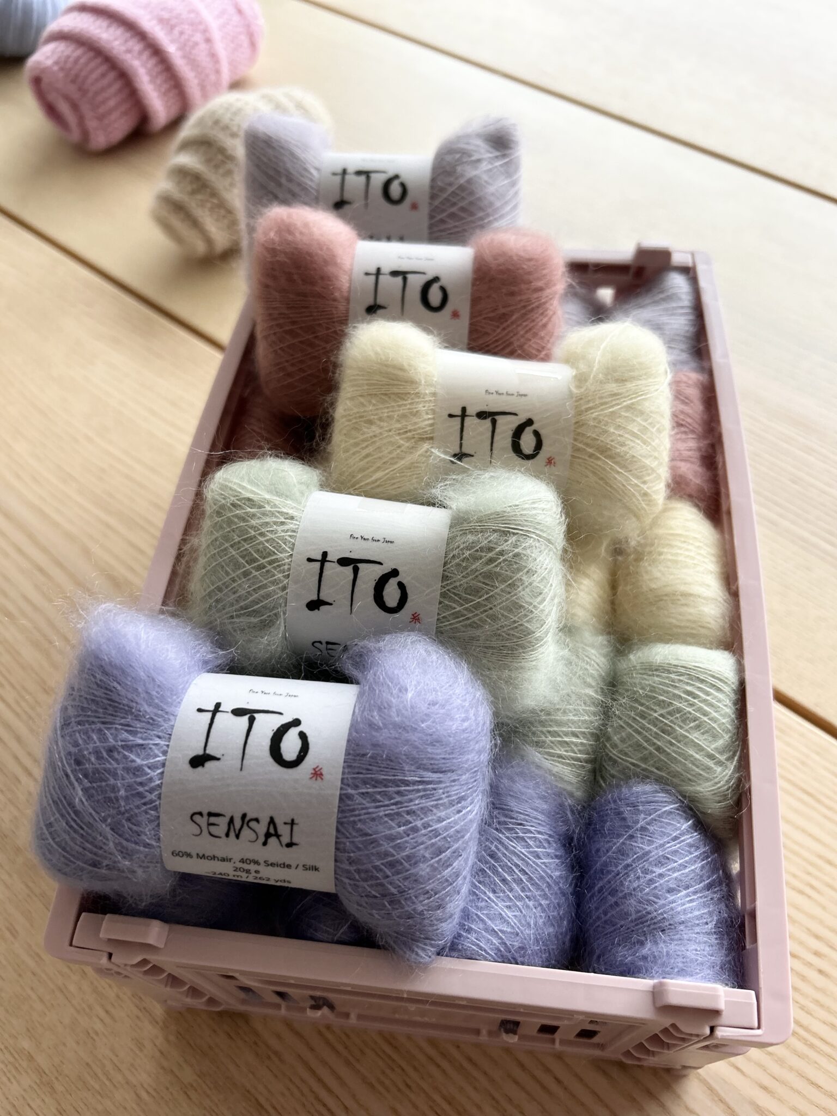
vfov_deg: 67.3
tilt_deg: -56.9
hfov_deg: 53.1
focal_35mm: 26
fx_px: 838
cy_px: 558
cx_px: 418
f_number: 1.5
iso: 125
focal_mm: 5.7
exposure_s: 1/60
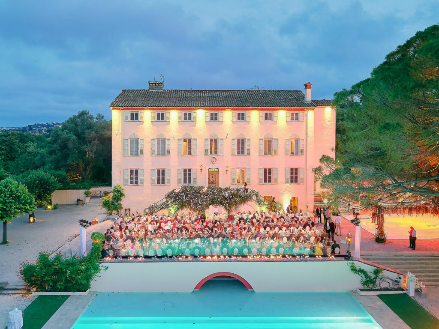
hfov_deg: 71.6
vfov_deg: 56.8
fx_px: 304
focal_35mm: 24
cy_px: 164
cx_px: 220
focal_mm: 6.72
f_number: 1.7
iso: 270
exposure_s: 1/15
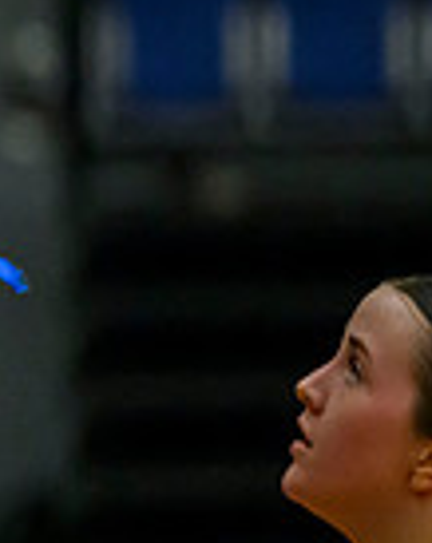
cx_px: -929
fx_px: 13069
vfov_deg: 2.4
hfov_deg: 1.9
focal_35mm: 815
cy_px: 65
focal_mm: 170
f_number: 2.8
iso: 6400
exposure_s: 1/1000
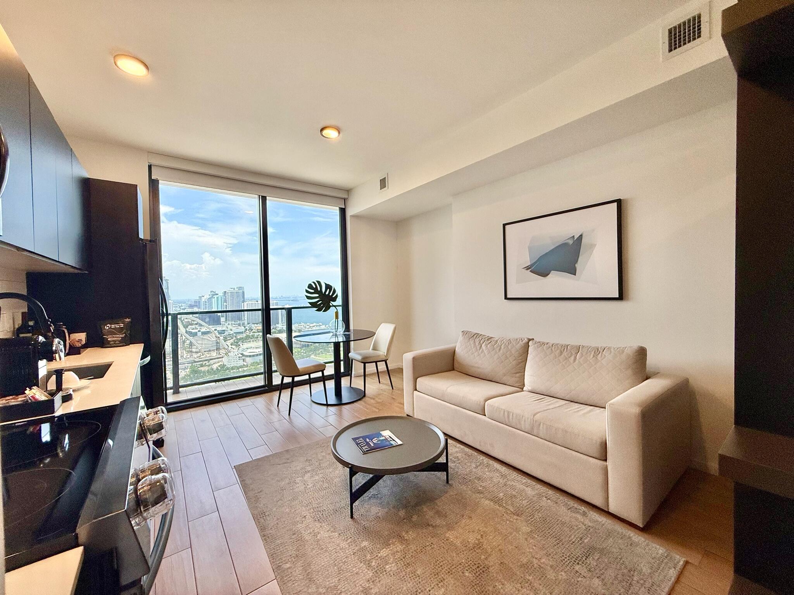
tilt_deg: -0.4
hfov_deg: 102.1
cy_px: 298
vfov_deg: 85.7
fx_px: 321
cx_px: 397
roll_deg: +1.2
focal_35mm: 14
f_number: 2.2
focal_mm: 2.22
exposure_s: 1/120
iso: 64
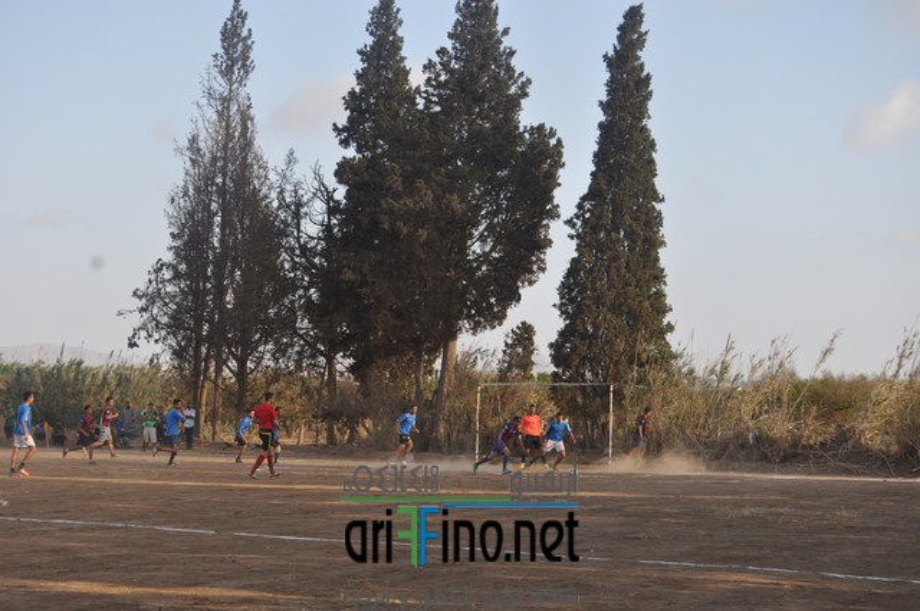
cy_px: 306
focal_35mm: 82
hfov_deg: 24.6
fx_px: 2106
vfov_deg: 16.5
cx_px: 460
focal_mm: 55
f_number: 8
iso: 200
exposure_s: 1/250
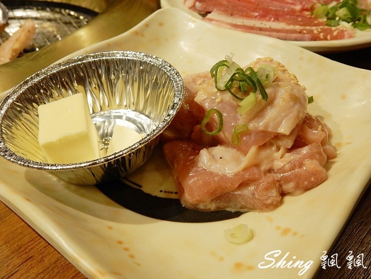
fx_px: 386
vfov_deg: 39.7
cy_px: 140
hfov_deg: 51.4
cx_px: 186
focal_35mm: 36
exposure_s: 1/30
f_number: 4
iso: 320
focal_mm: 6.4
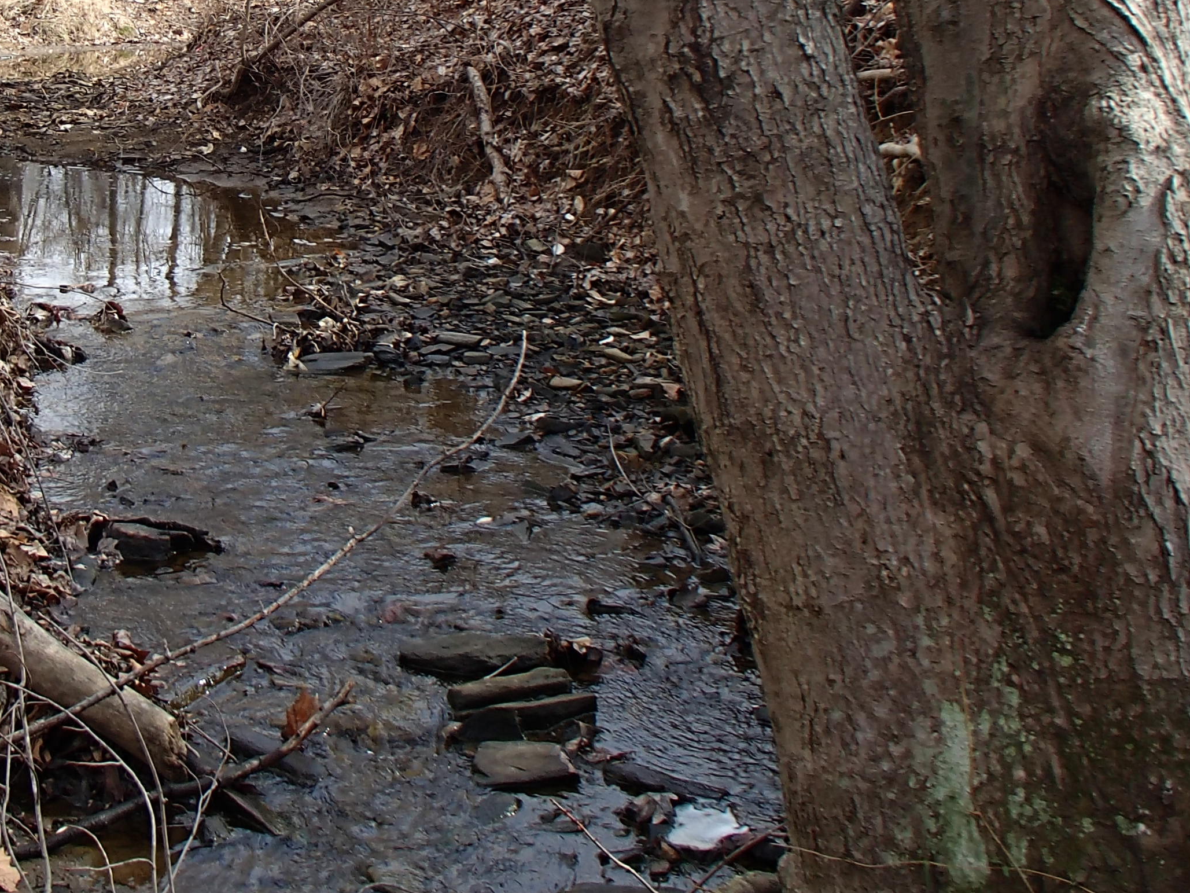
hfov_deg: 34.8
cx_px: 309
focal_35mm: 54
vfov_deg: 26.3
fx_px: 1856
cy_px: 112
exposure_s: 1/250
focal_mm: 5
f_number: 3.9
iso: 100
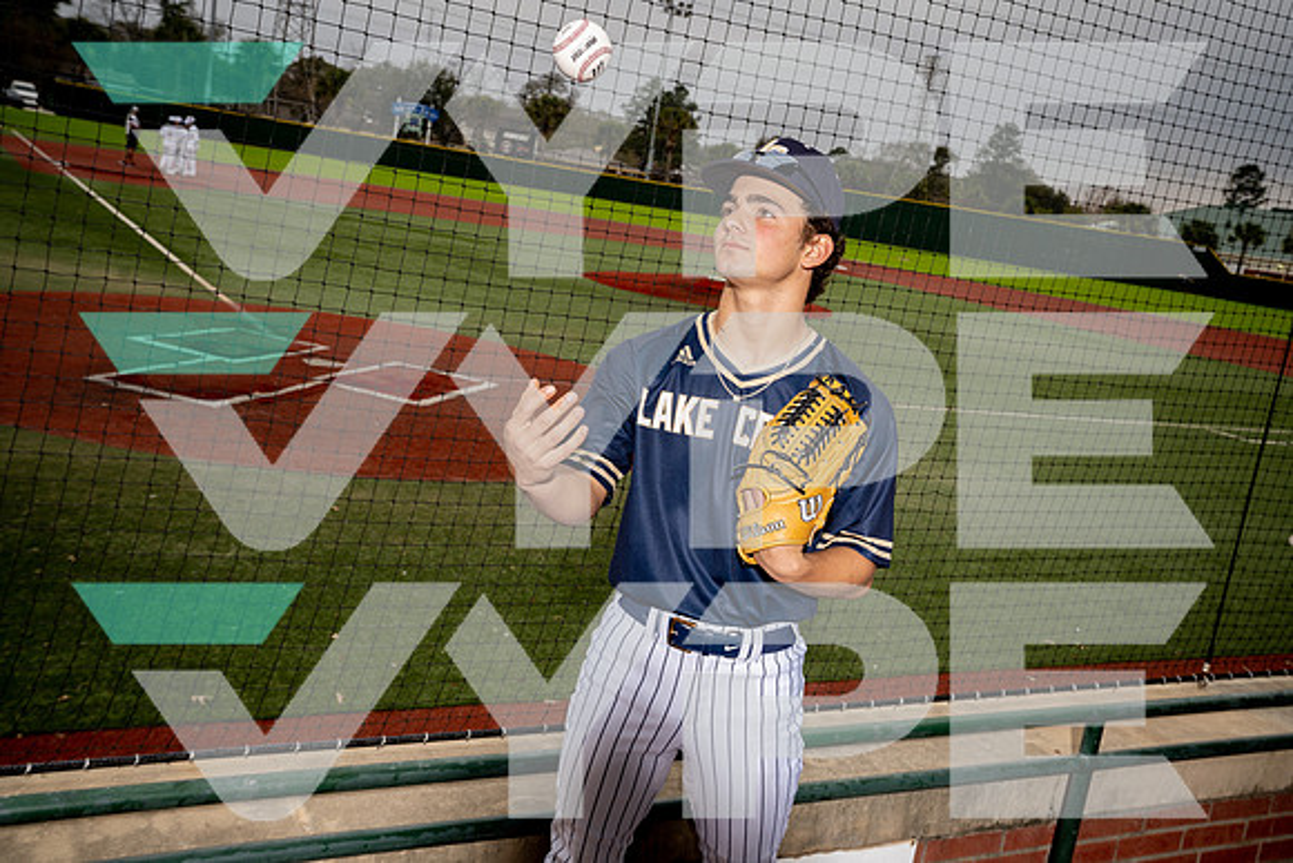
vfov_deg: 36.9
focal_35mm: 36
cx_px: 646
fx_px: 1293
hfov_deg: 53.1
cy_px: 432
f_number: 8
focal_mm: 36
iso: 320
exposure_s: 1/250
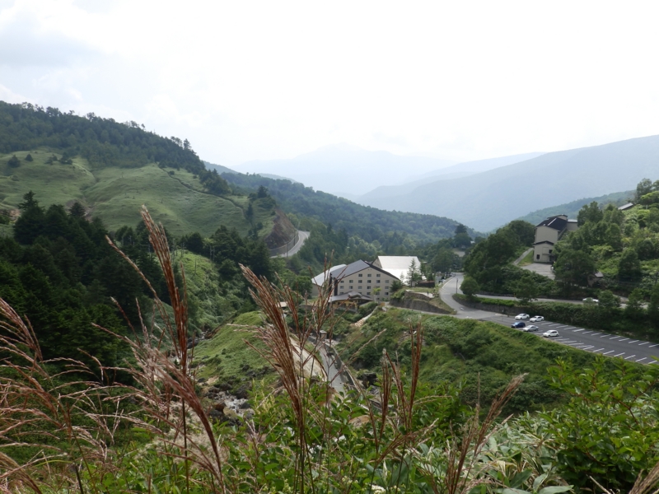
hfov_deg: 56.8
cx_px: 330
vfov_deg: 44.2
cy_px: 247
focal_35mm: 32
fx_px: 609
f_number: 4.5
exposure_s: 1/500
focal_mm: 5.7
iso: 80
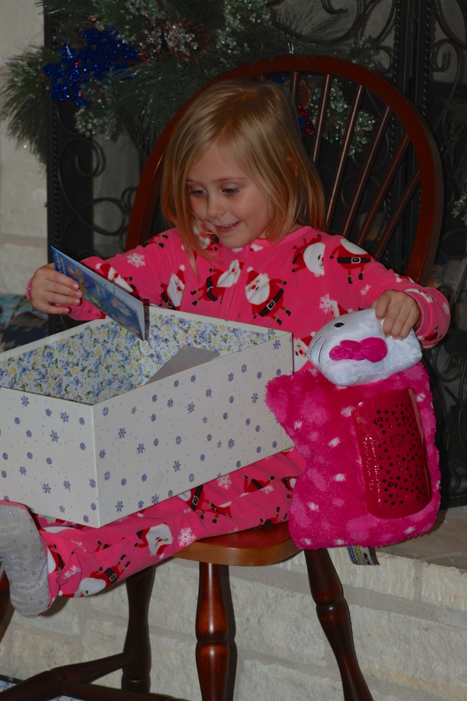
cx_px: 222
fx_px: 2723
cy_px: 385
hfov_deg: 9.8
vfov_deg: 14.6
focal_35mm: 140
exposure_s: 1/60
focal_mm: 80
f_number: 5.6
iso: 200
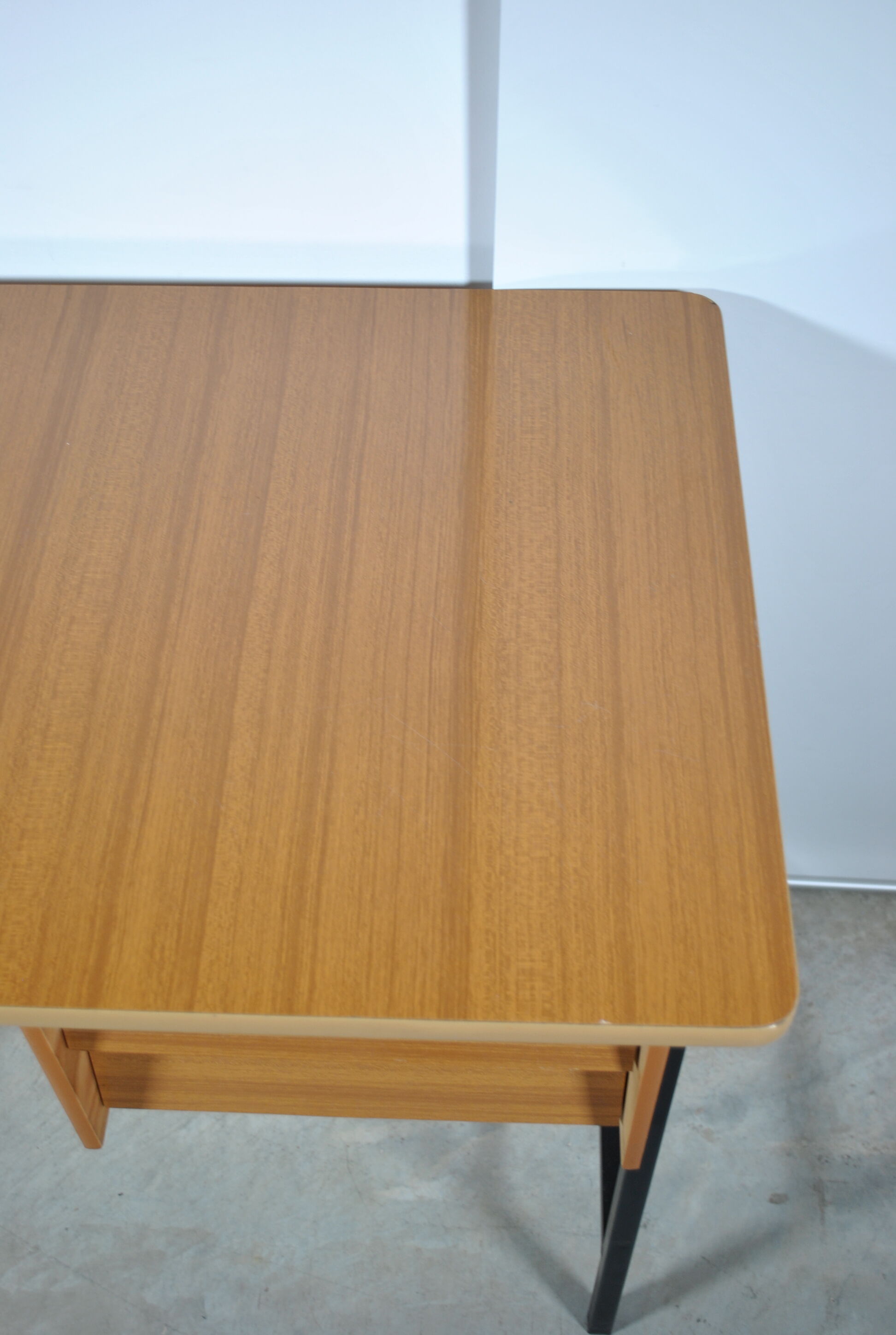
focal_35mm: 42
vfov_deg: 46.3
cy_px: 668
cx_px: 448
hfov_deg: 32.0
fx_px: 1560
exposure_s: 1/30
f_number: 4.5
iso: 200
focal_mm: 28
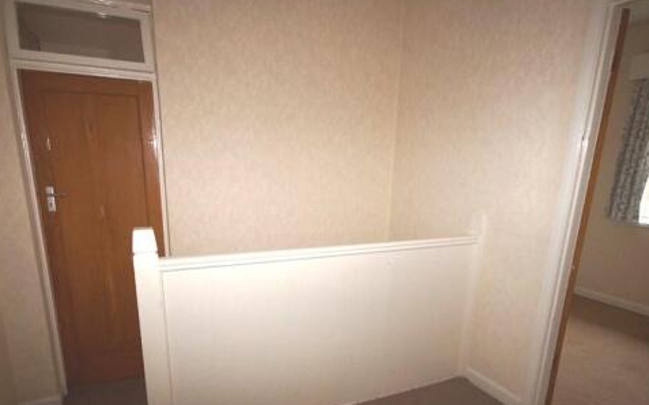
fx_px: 371
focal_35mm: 21
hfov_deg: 82.2
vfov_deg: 56.3
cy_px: 262
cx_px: 309
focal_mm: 10
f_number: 4
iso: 800
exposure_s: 1/160
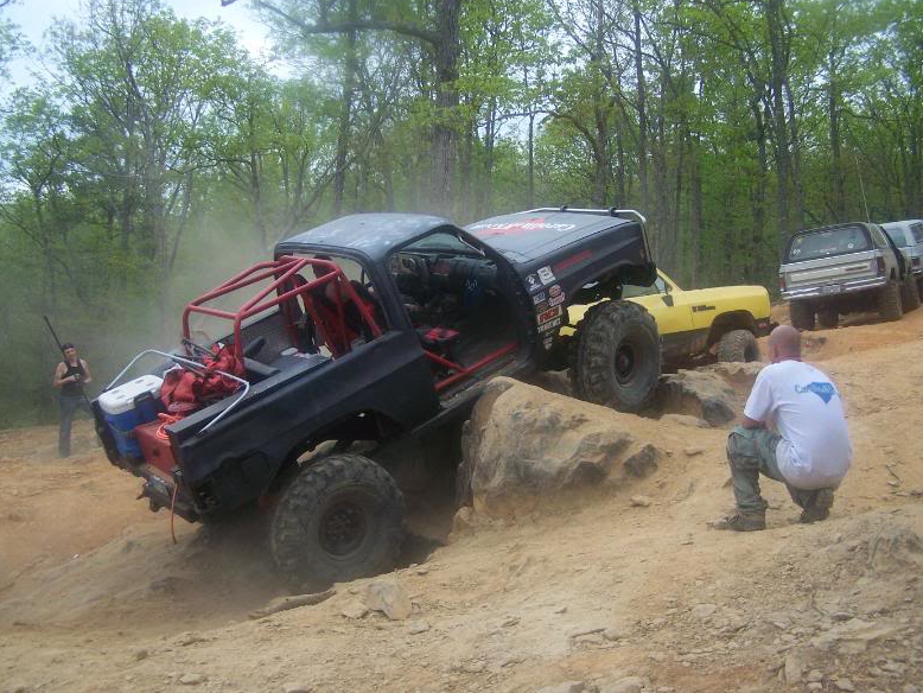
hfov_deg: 47.8
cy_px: 339
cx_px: 467
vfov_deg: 36.8
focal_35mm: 39
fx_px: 1040
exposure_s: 1/200
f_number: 2.8
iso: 100
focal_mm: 6.3
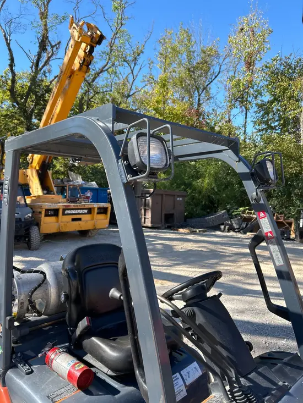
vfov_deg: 67.3
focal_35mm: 26
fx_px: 303
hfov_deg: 53.1
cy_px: 202
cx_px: 152
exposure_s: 1/1209
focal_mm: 5.7
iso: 50
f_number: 1.5
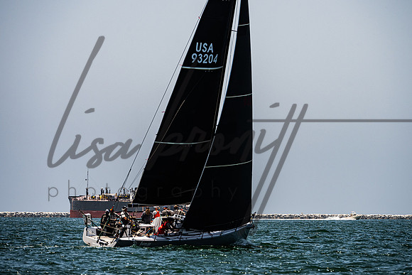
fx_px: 3772
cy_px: 130
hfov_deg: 6.3
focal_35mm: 330
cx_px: 219
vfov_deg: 4.2
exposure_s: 1/2000
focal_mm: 260
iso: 400
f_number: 8
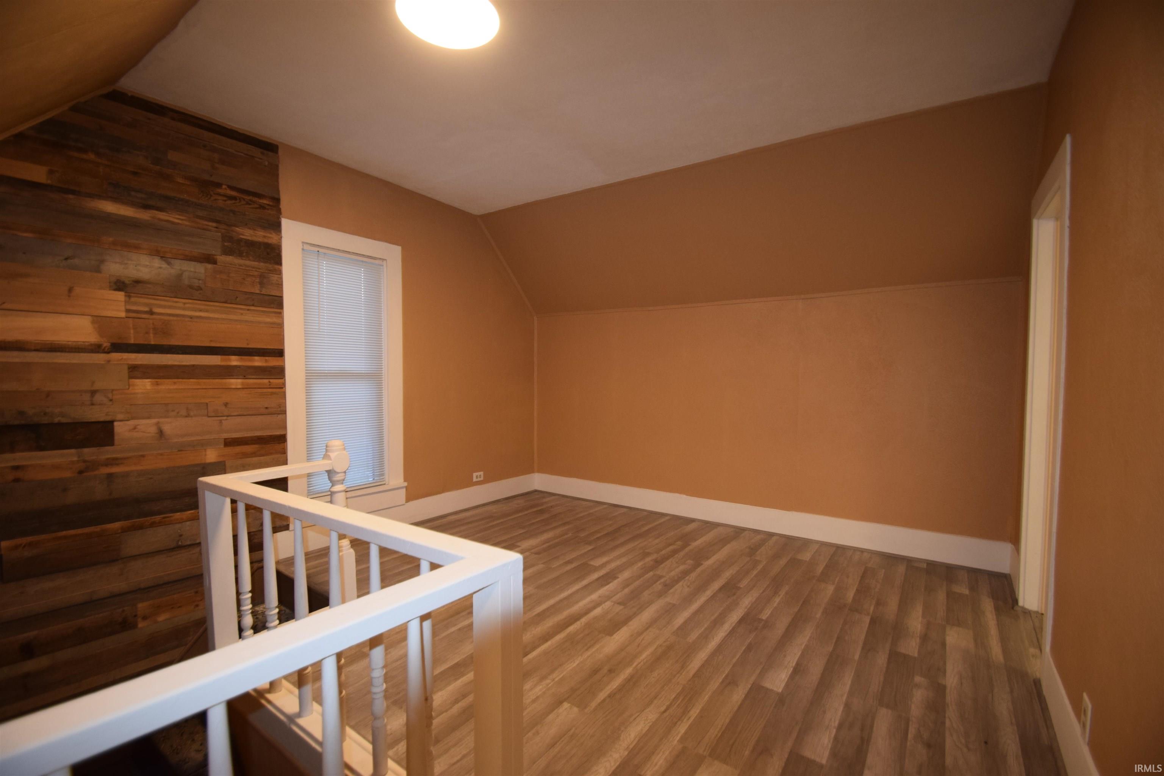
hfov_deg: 100.4
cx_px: 582
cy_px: 388
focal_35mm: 15
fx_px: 485
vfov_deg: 77.3
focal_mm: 10
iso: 800
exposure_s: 1/60
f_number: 4
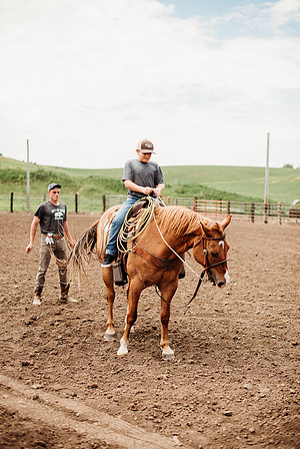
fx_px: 625
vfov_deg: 39.6
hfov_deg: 27.0
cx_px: 150
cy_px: 224
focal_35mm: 50
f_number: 2.2
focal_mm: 50
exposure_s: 1/1600
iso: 100
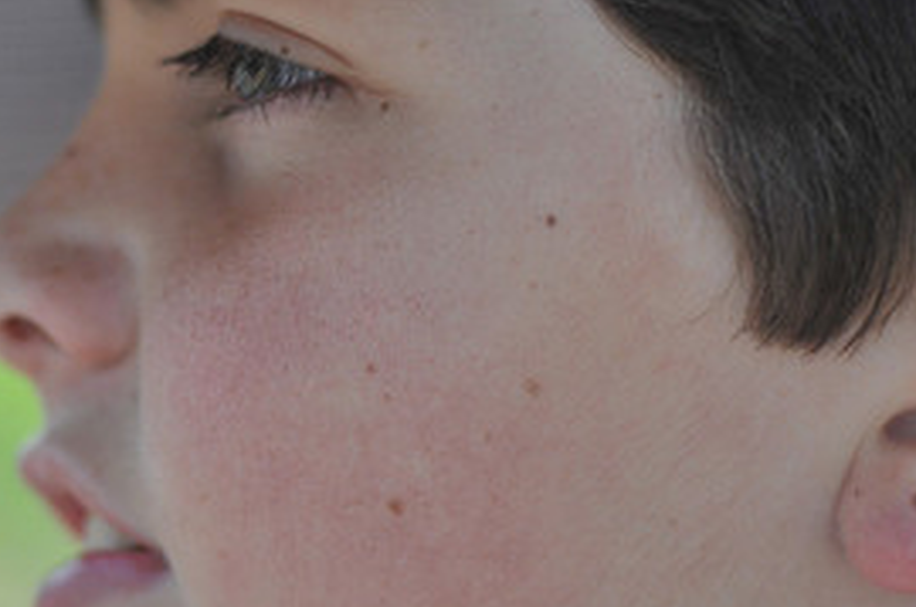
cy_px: 344
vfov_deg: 8.5
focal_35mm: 161
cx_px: 115
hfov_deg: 12.7
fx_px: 4089
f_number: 2
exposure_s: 1/4000
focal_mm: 50
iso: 200
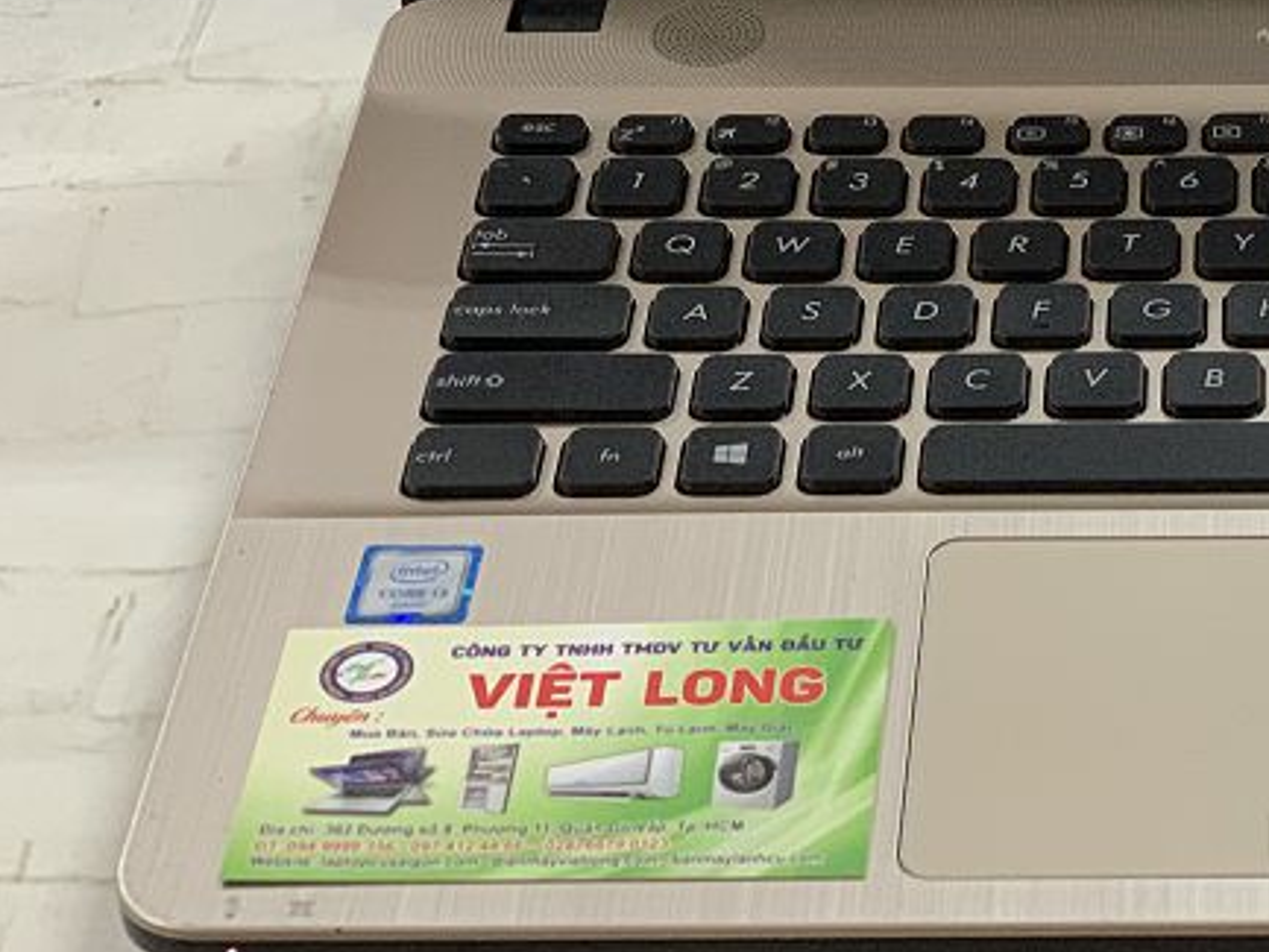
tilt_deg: -29.2
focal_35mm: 123
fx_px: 4510
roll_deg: -0.4
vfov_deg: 11.8
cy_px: -141
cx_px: 1348
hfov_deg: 15.6
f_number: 2.4
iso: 250
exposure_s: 1/50
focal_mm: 6
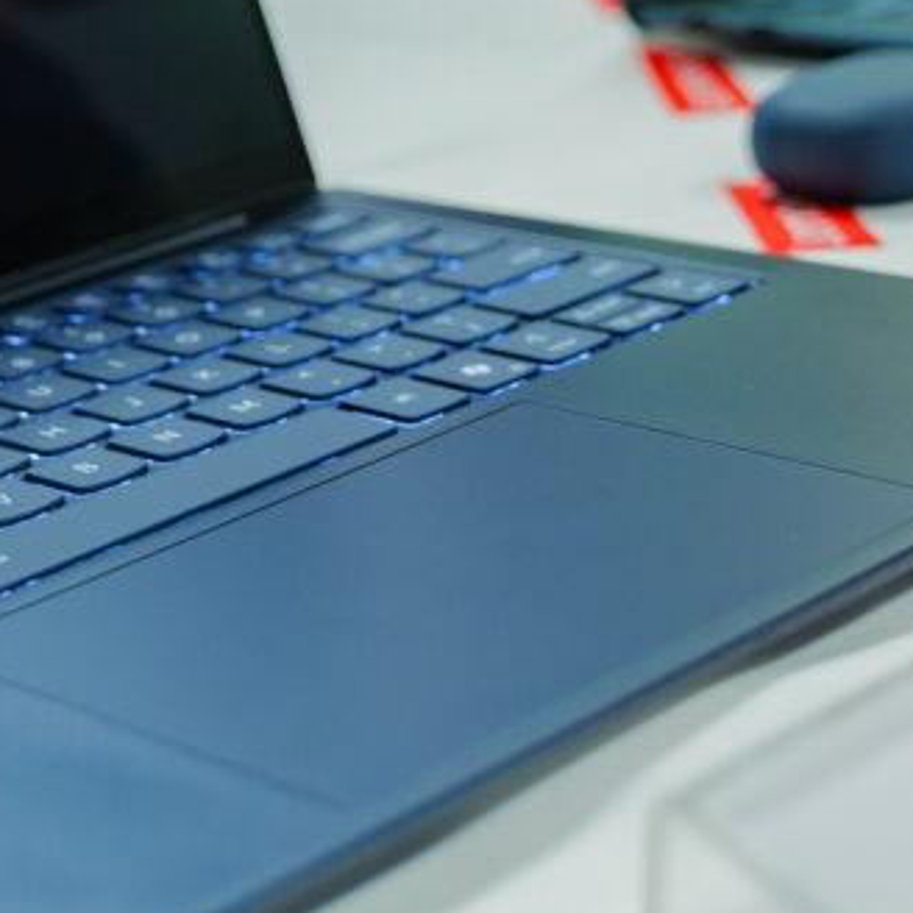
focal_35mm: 93
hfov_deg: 17.8
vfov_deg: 18.4
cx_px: -159
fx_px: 2775
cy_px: 116
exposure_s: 1/125
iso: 500
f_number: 4
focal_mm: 35
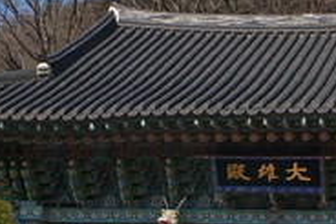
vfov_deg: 11.9
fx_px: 1065
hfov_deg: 17.9
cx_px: 233
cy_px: 219
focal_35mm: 114
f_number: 8
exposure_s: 1/250
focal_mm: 20
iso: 100
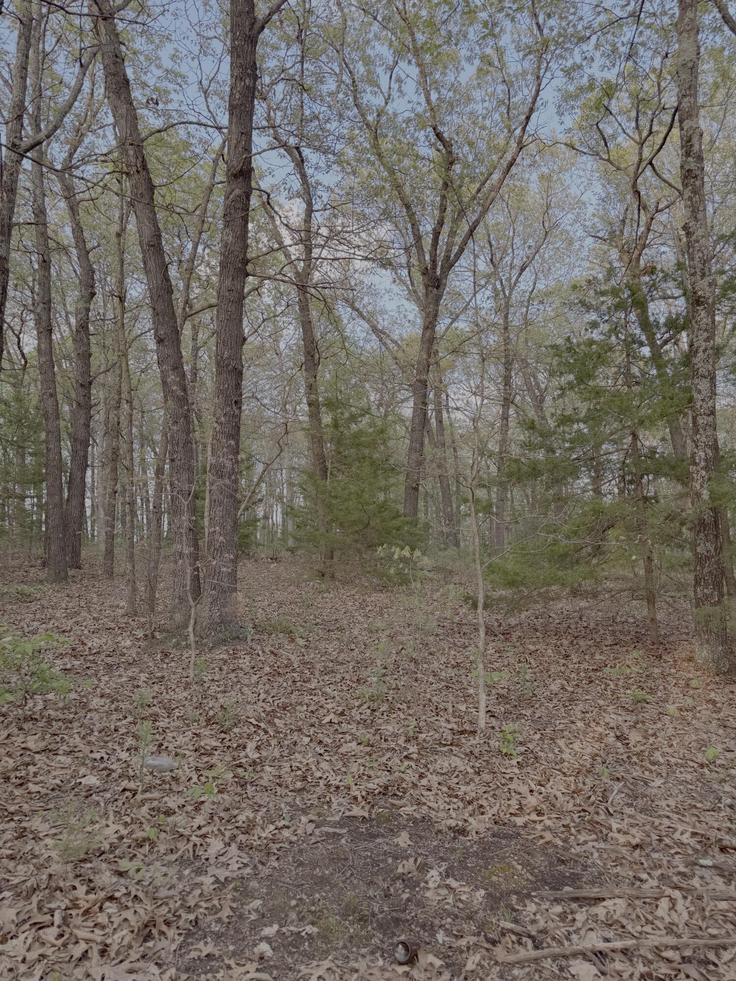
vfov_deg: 71.6
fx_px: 680
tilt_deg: +6.0
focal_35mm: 24
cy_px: 490
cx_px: 368
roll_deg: -2.2
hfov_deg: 56.8
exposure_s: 1/294
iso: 80
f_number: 1.78
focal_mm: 6.76
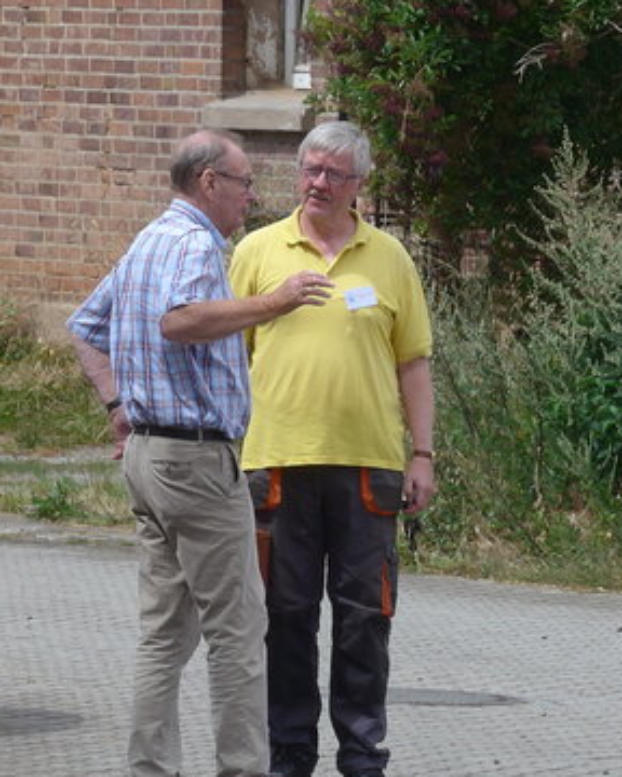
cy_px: 425
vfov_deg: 4.2
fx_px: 10516
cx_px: 322
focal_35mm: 457
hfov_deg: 3.4
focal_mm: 42.8
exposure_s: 1/320
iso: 80
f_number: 5.9
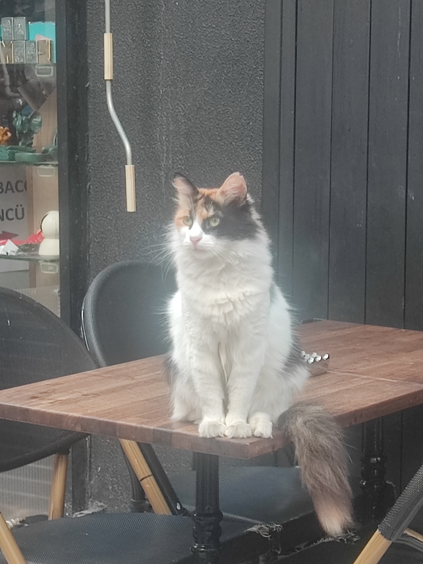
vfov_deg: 69.4
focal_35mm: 25
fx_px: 407
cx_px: 212
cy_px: 282
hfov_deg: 54.9
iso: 190
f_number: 1.75
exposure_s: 1/100
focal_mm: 5.96
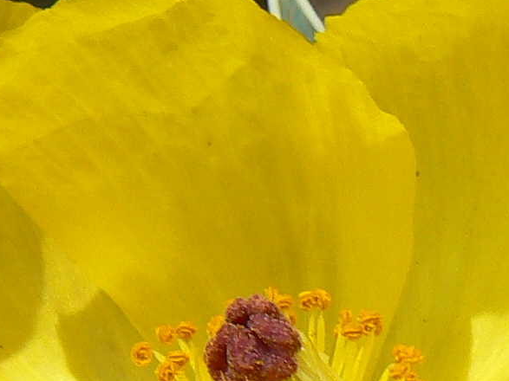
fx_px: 4160
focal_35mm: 283
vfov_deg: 5.2
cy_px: 529
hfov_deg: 7.0
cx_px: 213
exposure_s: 1/400
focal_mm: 9.9
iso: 80
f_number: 5.6
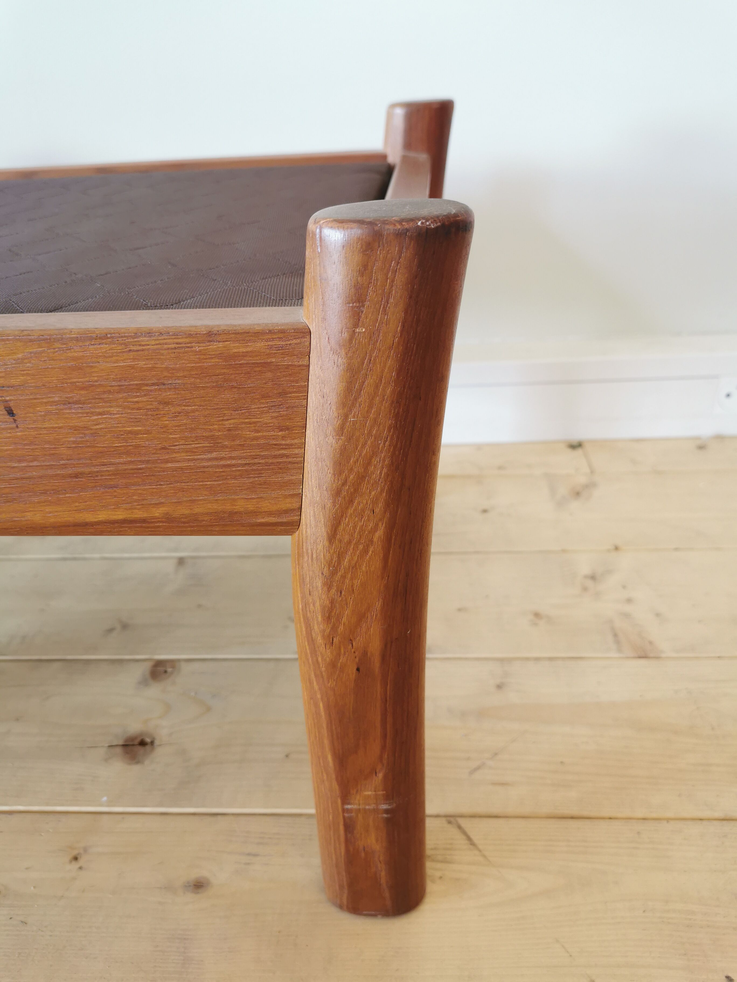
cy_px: 491
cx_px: 368
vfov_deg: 65.3
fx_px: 766
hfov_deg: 51.4
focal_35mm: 27
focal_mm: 5.58
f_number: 1.8
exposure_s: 1/50
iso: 125
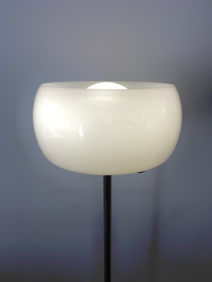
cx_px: 106
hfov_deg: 48.2
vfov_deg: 61.7
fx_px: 237
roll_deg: -0.1
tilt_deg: -16.6
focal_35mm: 29
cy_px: 141
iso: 25
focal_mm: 4.15
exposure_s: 1/195
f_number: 2.2
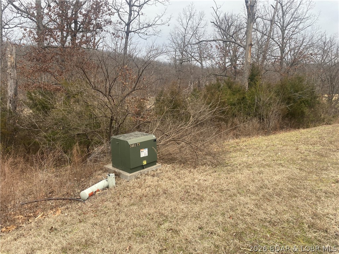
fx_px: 255
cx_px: 170
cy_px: 127
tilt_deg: -9.9
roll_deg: -2.2
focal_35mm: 26
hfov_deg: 67.3
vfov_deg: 53.1
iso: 32
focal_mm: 4.25
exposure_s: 1/244
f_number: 1.8
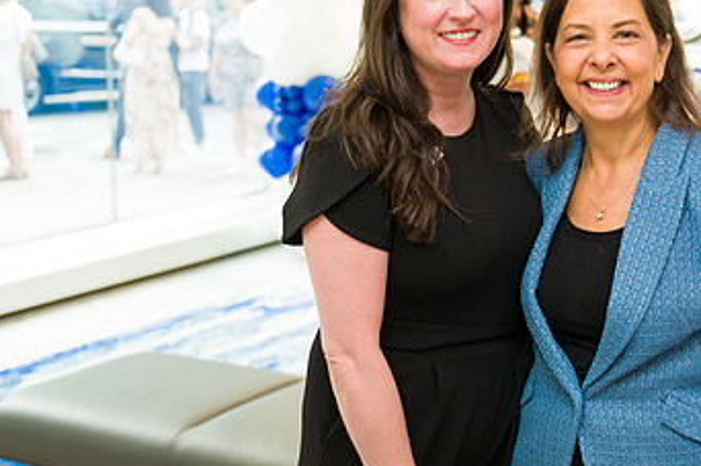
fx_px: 1264
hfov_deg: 30.5
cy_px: 189
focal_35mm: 65
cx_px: 529
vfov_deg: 20.8
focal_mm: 36
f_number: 3.2
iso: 640
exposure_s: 1/200
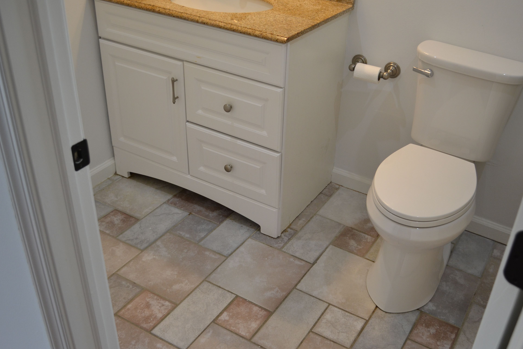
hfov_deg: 52.8
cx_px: 311
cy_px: 155
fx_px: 523
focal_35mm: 36
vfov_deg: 36.8
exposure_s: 1/60
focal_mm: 20
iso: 400
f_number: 4
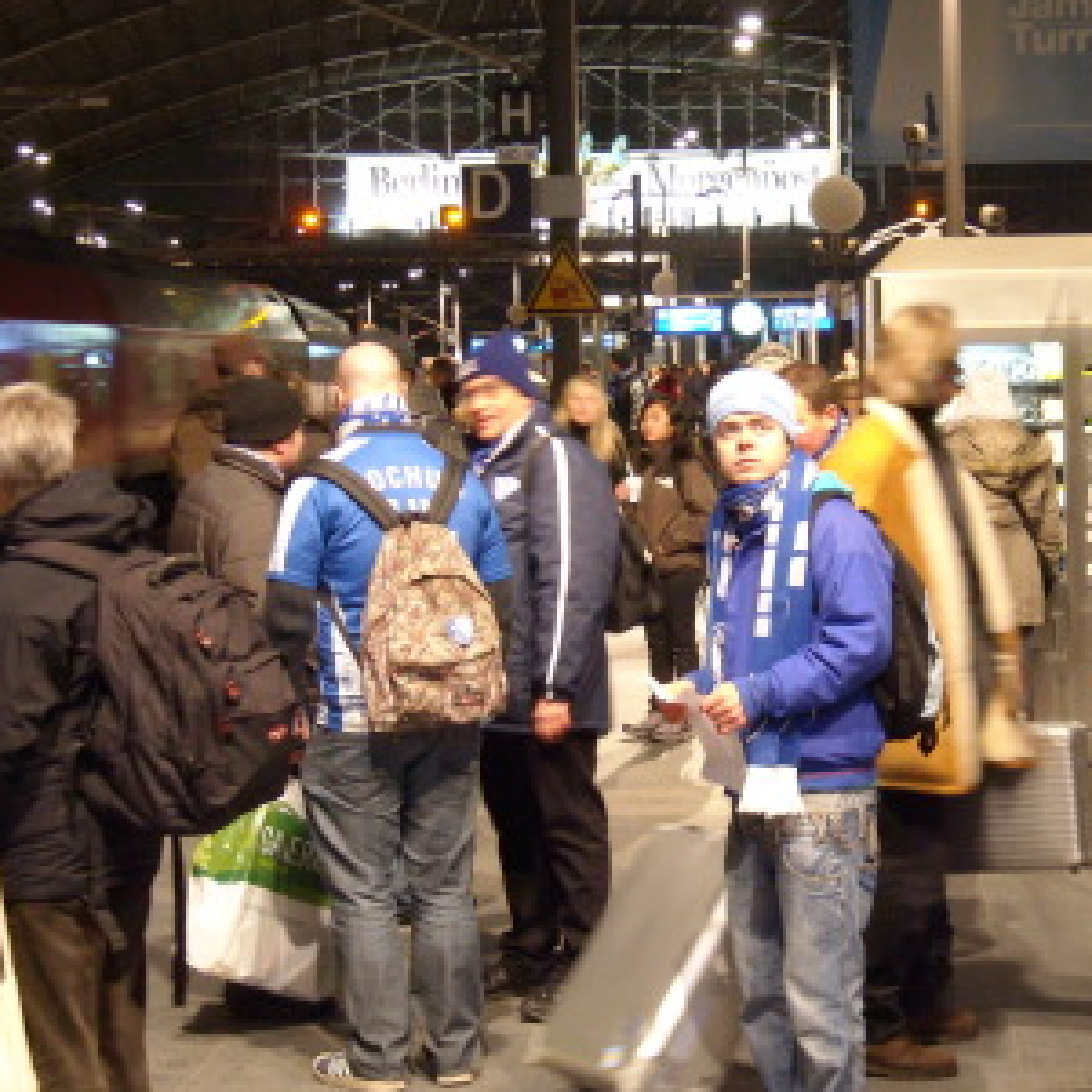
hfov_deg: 19.3
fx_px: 3212
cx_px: 557
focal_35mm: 90
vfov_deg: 19.3
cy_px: 417
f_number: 3.5
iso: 417
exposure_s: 1/8
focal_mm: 9.87
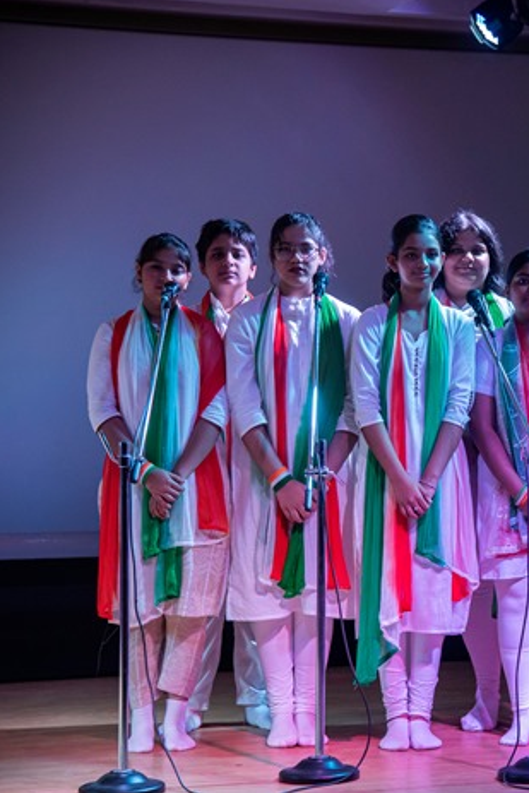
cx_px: 582
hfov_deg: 11.5
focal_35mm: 118
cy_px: 395
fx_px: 2599
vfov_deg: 17.3
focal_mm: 78
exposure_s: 1/125
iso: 2500
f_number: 4.5
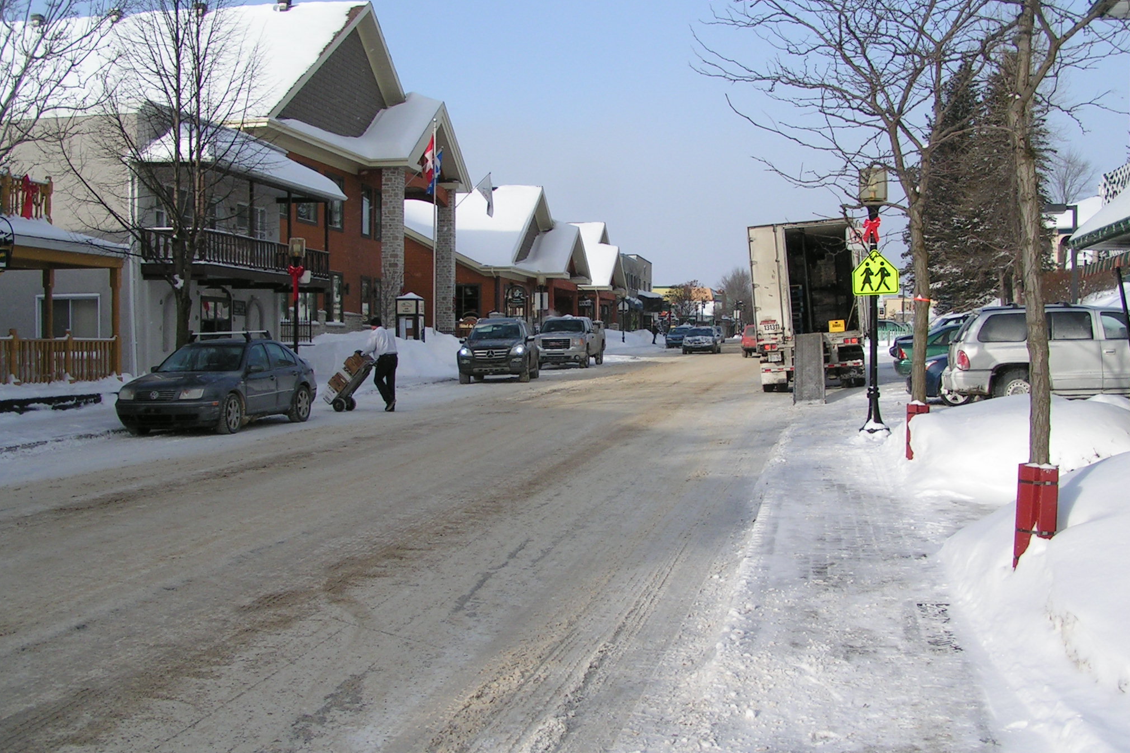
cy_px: 381
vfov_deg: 33.4
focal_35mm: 40
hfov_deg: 48.5
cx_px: 563
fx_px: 1255
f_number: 5.6
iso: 50
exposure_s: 1/400
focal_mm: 5.8
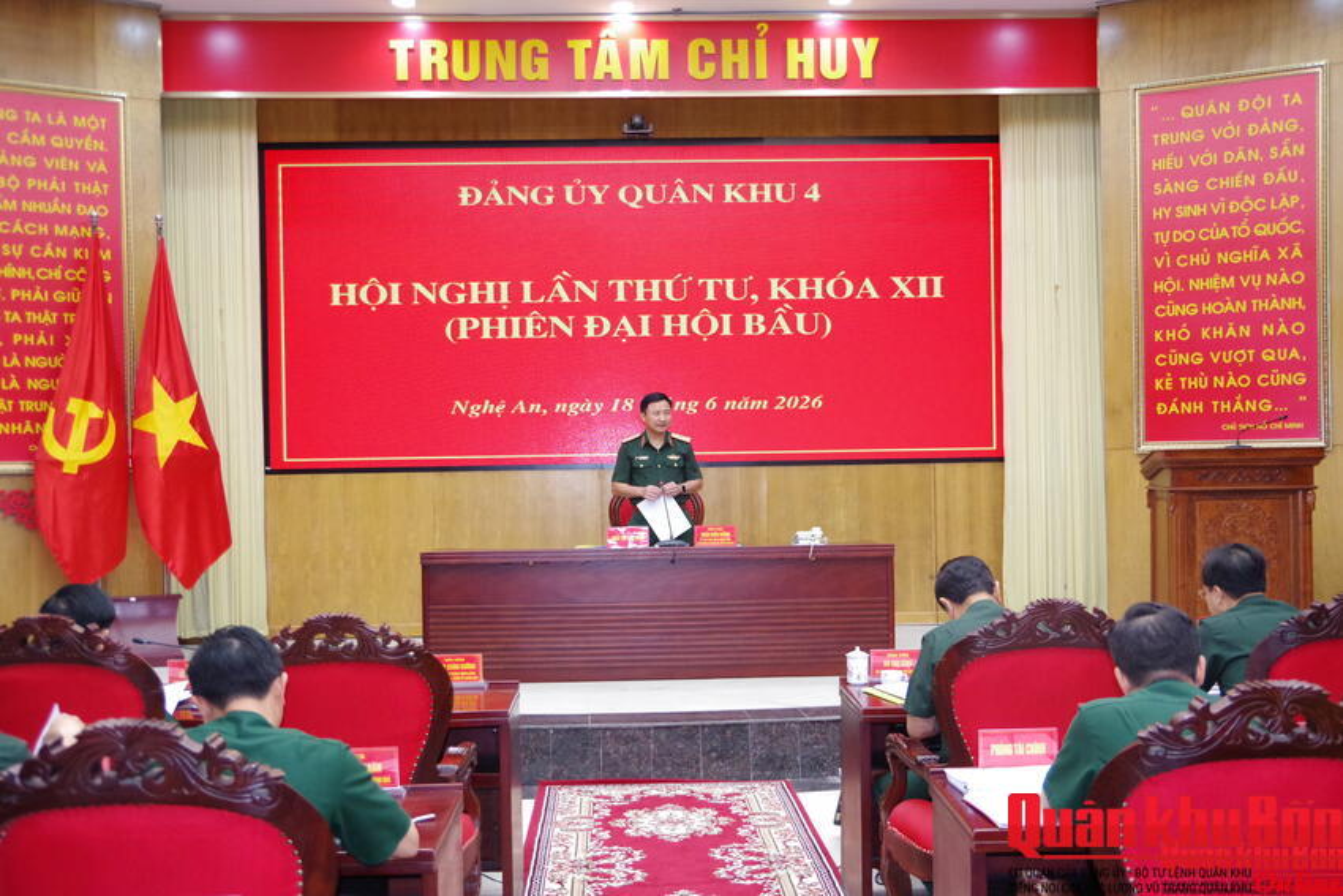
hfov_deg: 46.4
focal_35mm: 42
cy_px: 448
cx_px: 672
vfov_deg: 31.9
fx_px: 1567
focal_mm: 28
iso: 3200
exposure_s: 1/180
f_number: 4
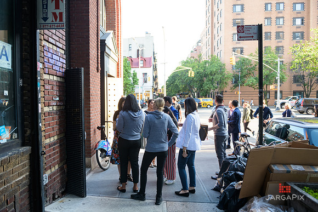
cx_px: 159
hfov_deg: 73.7
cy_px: 106
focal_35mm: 24
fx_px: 212
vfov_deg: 53.2
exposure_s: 1/250
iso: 400
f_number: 3.2
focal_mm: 24
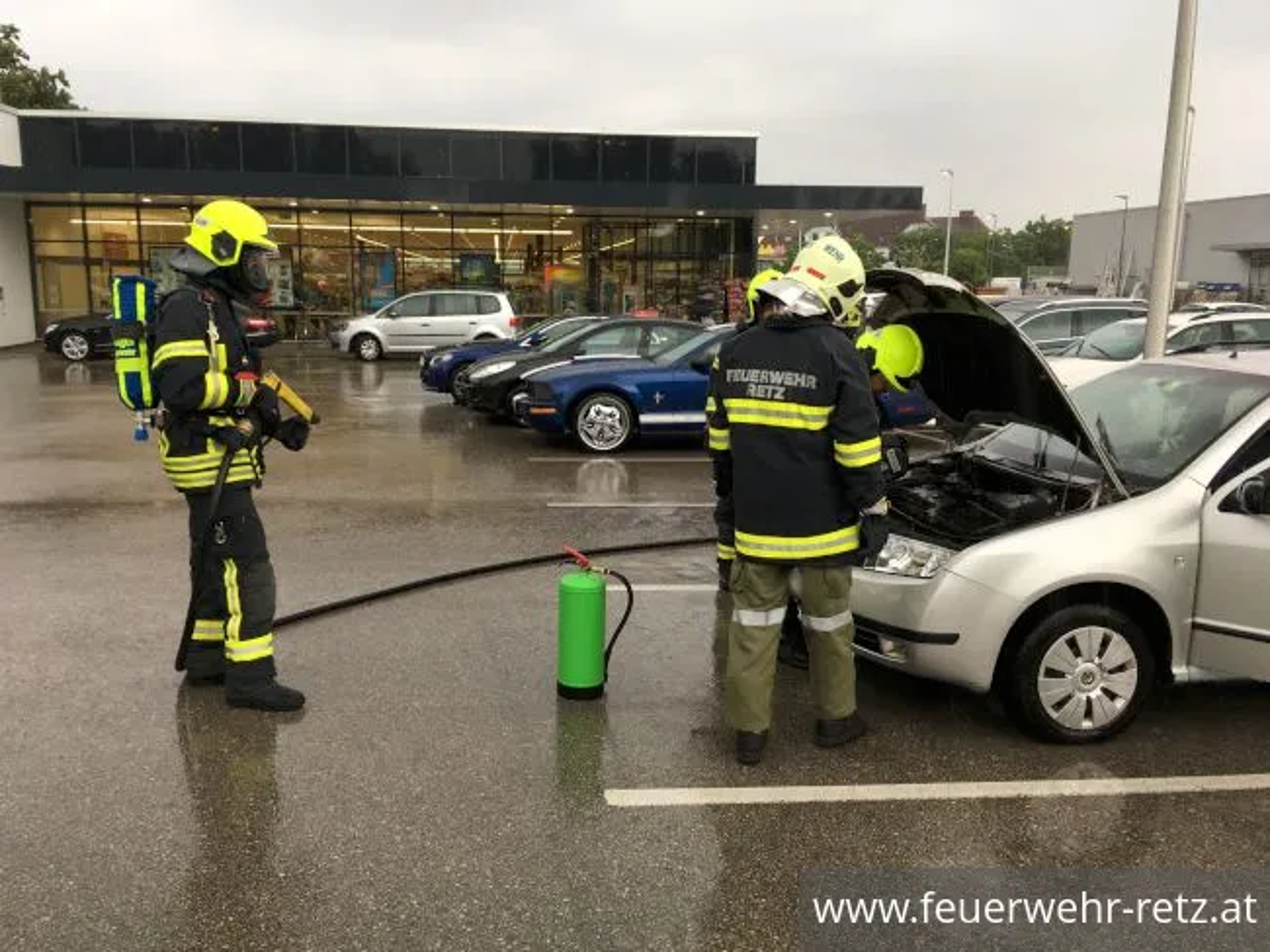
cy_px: 476
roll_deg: -0.9
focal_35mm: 29
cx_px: 635
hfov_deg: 61.7
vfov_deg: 48.2
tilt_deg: -10.8
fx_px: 1064
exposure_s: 1/100
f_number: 2.2
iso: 40
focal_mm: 4.15
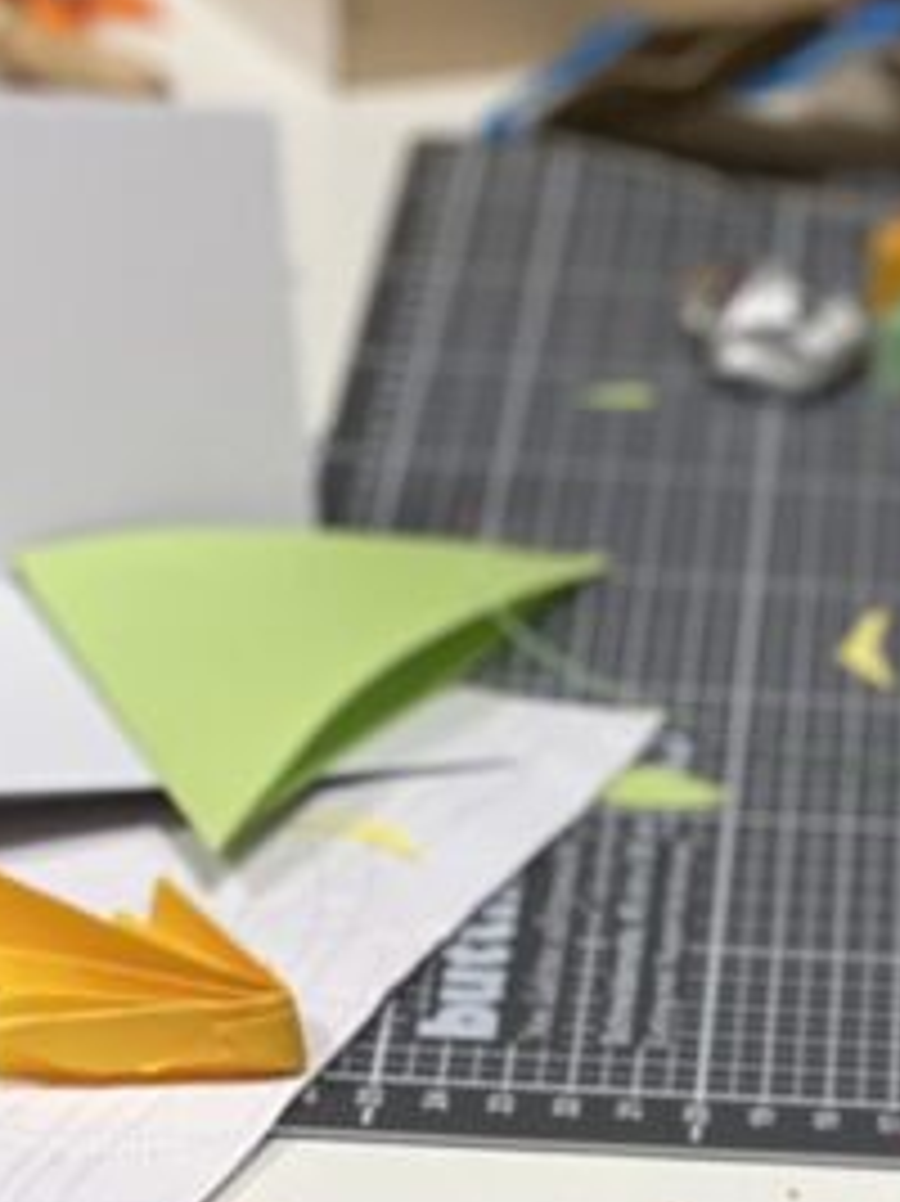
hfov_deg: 9.3
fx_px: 5412
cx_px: 1256
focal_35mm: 156
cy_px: 1562
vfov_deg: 12.3
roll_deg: -5.2
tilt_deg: -32.4
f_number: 2
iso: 125
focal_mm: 6
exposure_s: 1/100
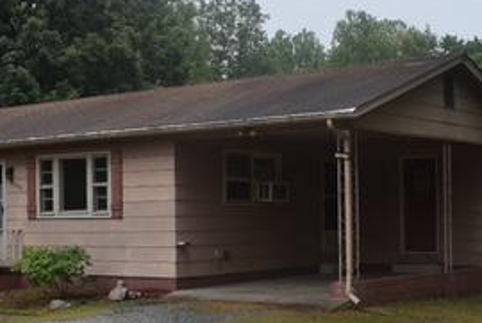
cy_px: 184
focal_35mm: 71
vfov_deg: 19.2
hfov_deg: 28.3
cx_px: 182
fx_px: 952
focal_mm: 20
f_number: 5.6
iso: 100
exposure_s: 1/200
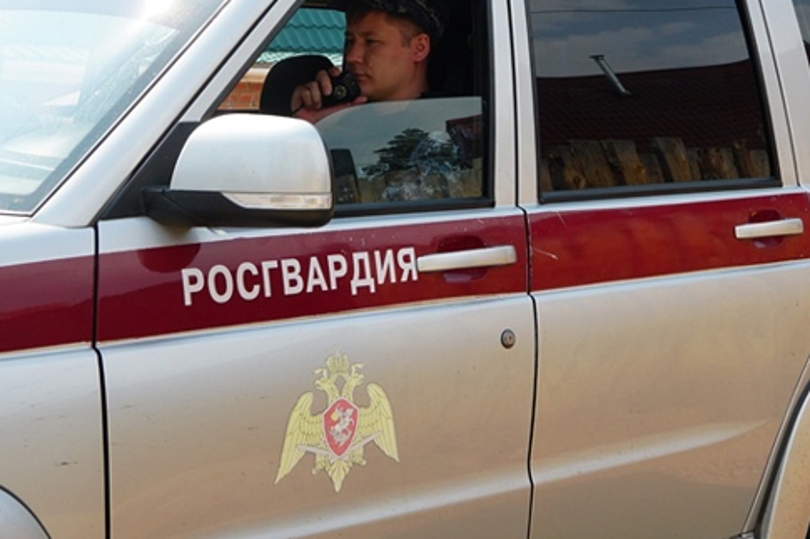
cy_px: 175
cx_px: 379
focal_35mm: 65
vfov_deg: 20.8
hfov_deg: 31.0
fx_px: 1462
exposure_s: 1/500
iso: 100
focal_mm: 28
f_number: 5
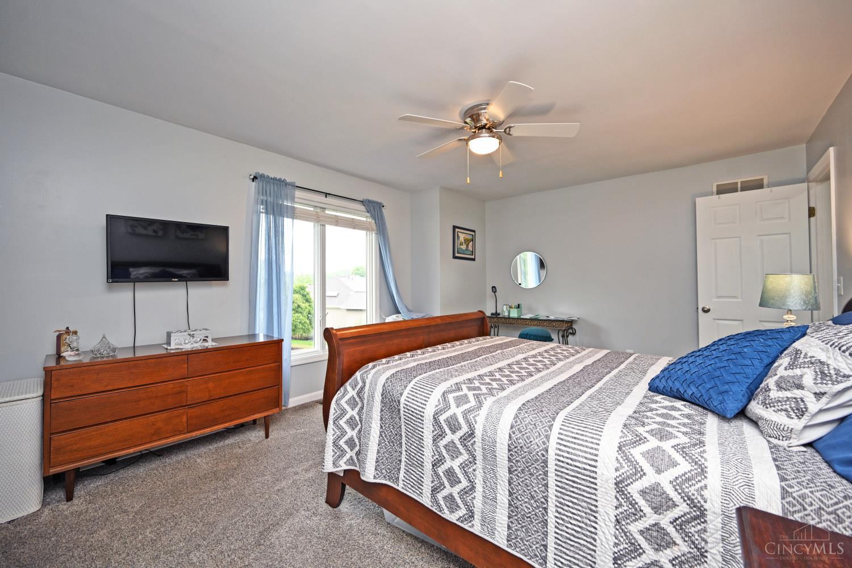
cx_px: 426
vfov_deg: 81.2
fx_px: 331
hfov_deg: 104.3
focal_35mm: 14
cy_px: 284
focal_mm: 14
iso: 450
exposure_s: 1/60
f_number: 4
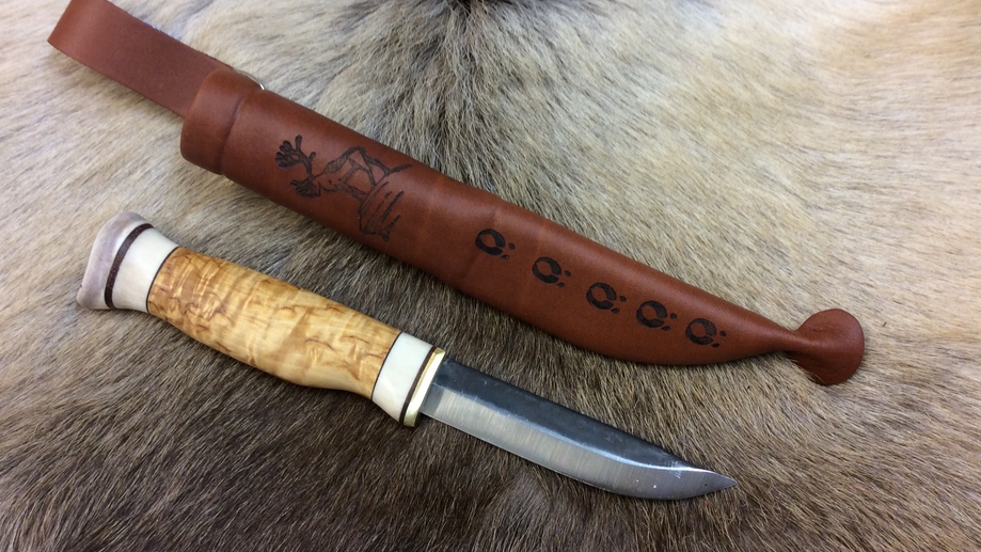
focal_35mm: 40
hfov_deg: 50.5
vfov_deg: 29.7
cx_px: 479
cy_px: 242
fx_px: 1041
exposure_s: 1/25
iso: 40
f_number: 2.4
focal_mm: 3.3
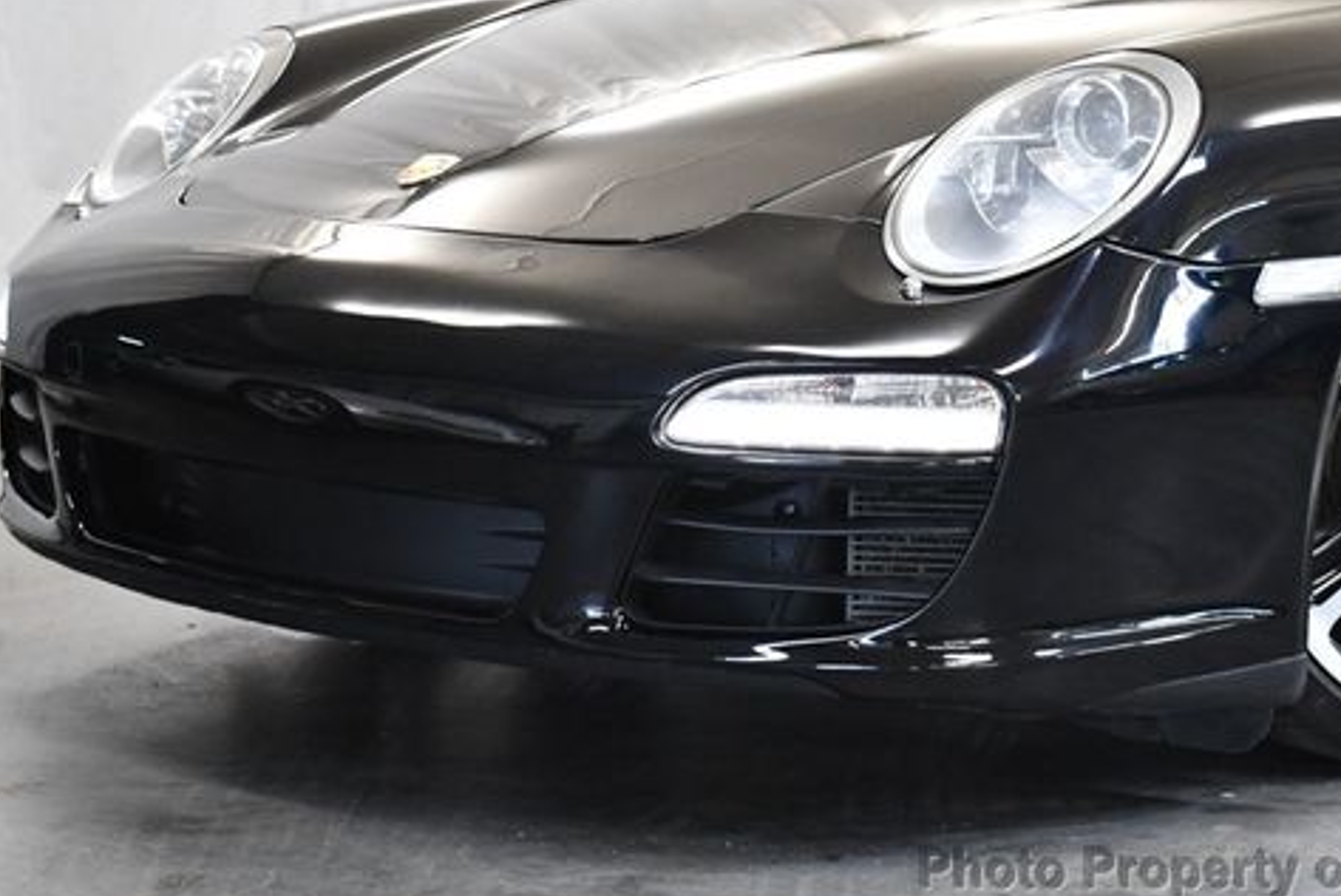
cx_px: 885
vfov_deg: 14.9
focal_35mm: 92
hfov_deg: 22.0
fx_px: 3429
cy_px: 318
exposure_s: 1/125
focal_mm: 34
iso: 1800
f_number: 4.5
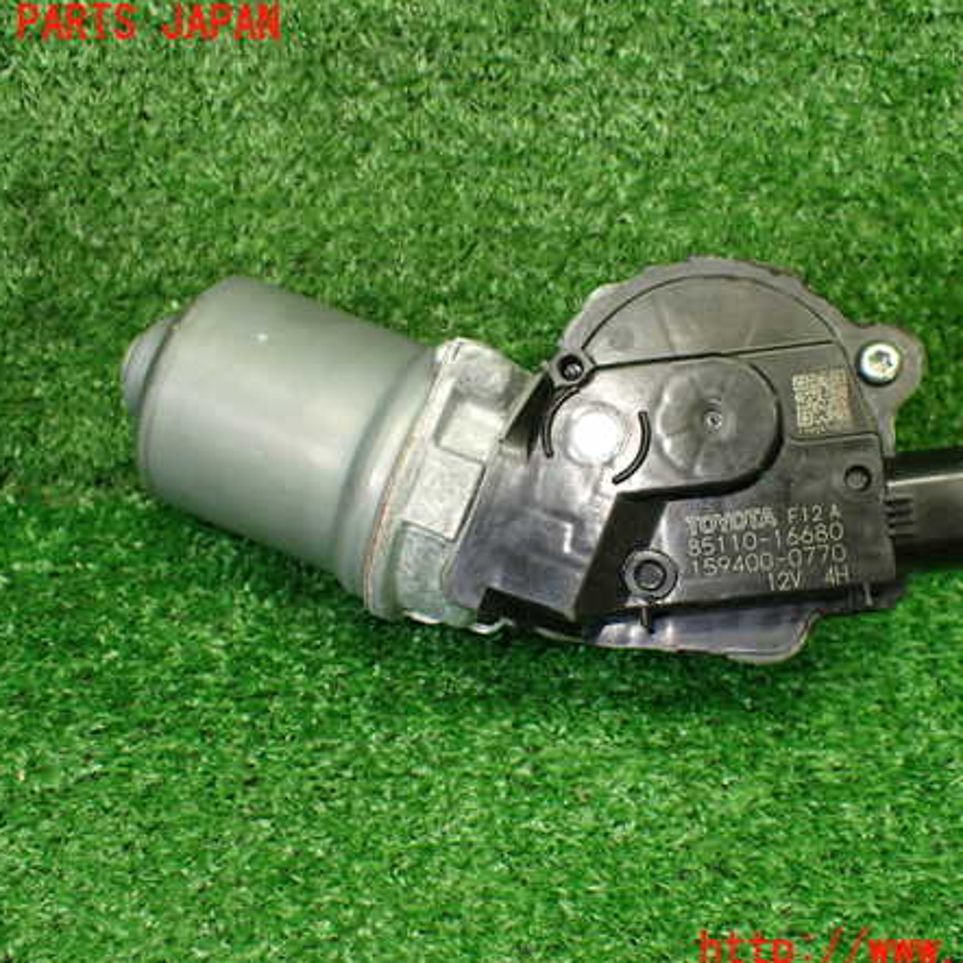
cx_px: 538
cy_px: 488
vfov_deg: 46.0
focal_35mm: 36
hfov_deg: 46.0
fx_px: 1133
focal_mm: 5.4
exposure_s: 1/125
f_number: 2.3
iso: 500
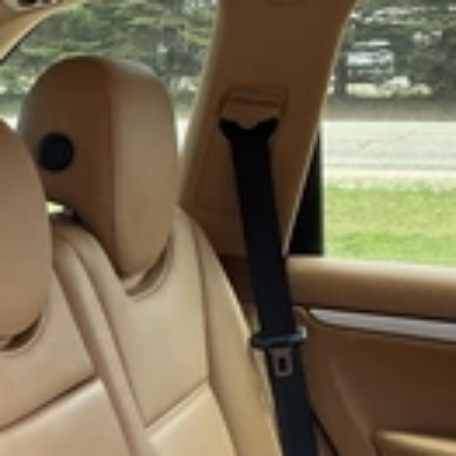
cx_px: -14
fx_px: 1162
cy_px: 435
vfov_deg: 21.5
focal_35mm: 78
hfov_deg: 21.3
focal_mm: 3
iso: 20
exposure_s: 1/122
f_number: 1.8
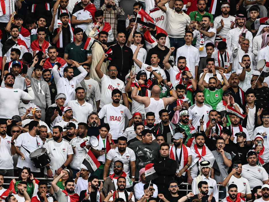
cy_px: 110
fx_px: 6546
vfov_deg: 1.8
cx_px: 147
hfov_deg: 2.4
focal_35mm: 842
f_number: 2.8
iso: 800
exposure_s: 1/1000
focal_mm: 400
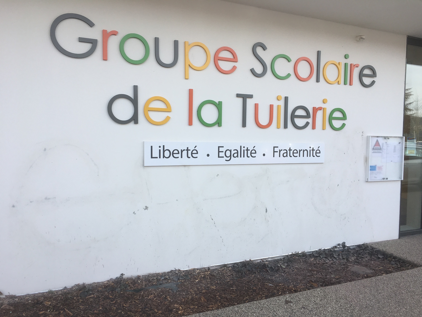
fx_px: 354
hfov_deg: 61.7
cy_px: 158
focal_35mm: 29
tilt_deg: -1.9
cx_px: 211
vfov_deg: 48.2
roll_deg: -0.4
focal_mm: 4.15
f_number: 2.2
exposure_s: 1/651
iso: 25
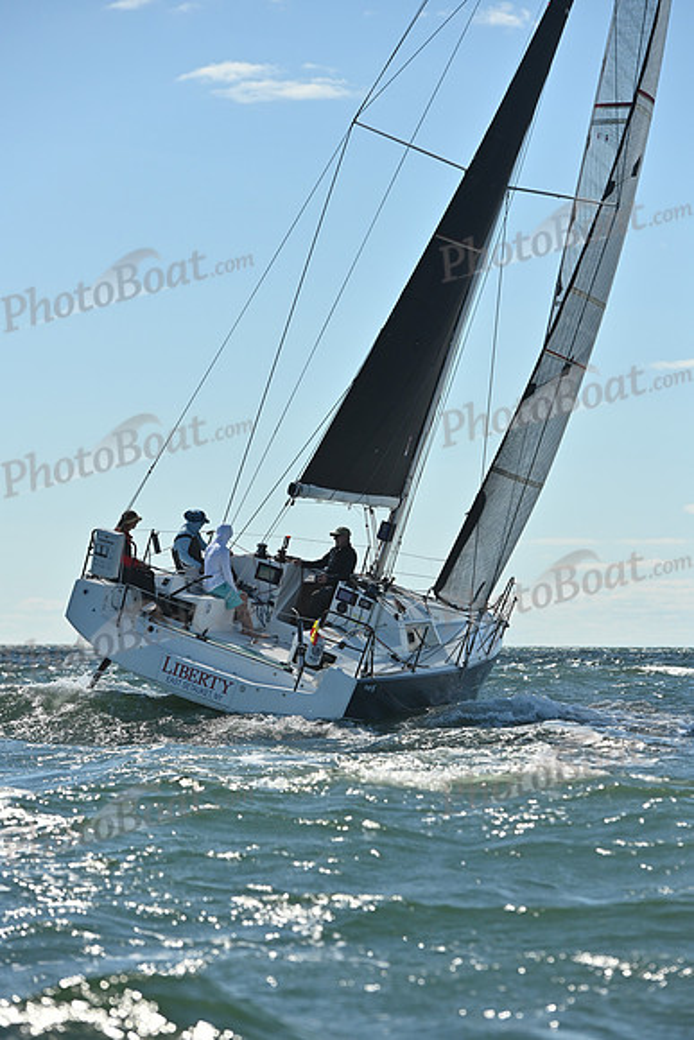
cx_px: 347
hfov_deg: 9.8
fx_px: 4046
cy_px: 520
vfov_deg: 14.7
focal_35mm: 140
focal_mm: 140
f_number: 6.3
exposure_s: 1/4000
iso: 320
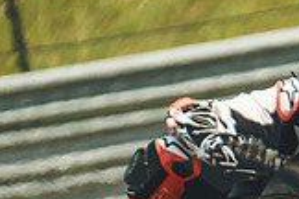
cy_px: 336
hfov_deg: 1.0
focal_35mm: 2149
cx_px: 312
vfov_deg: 0.6
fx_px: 17847
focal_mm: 400
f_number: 5.6
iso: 800
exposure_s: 1/1250
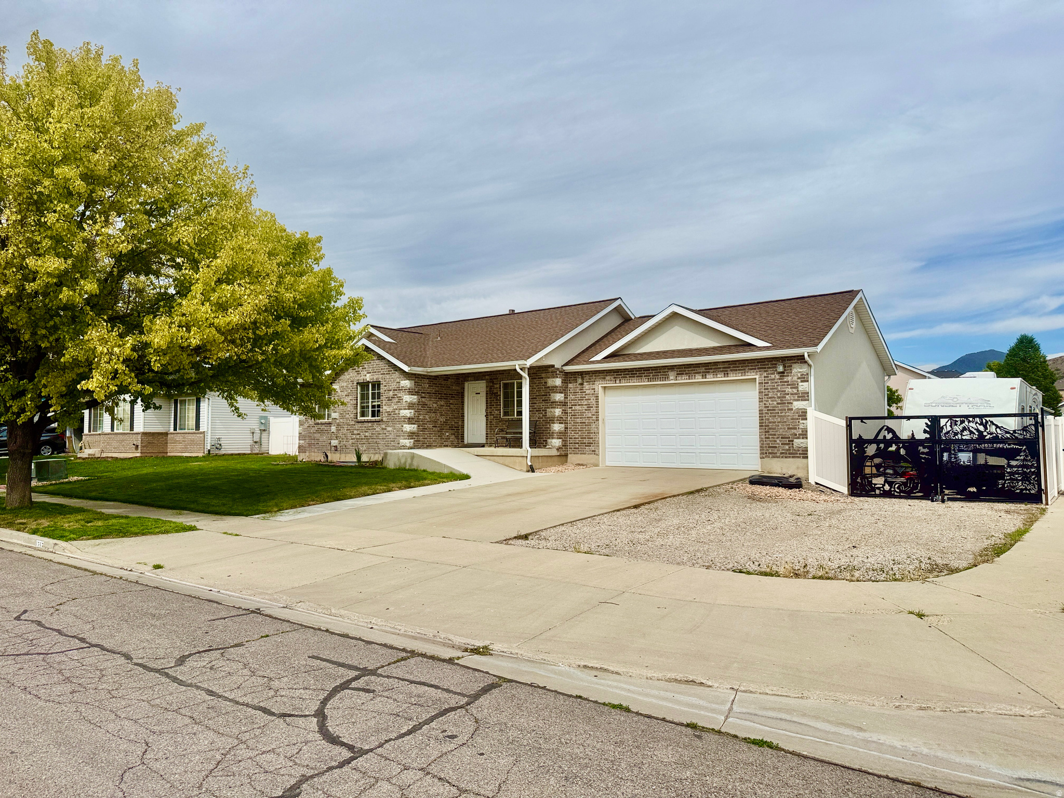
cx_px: 532
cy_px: 399
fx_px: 738
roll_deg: +0.0
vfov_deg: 56.8
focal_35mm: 24
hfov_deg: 71.6
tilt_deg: +3.1
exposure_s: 1/9091
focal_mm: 6.76
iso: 80
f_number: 1.78
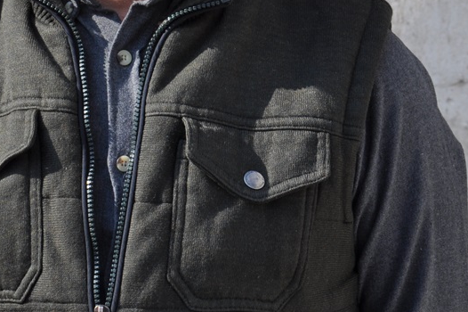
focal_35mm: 148
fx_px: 1923
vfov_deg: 9.1
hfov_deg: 13.8
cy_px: -59
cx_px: 62
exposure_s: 1/200
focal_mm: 38
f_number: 7.1
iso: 200
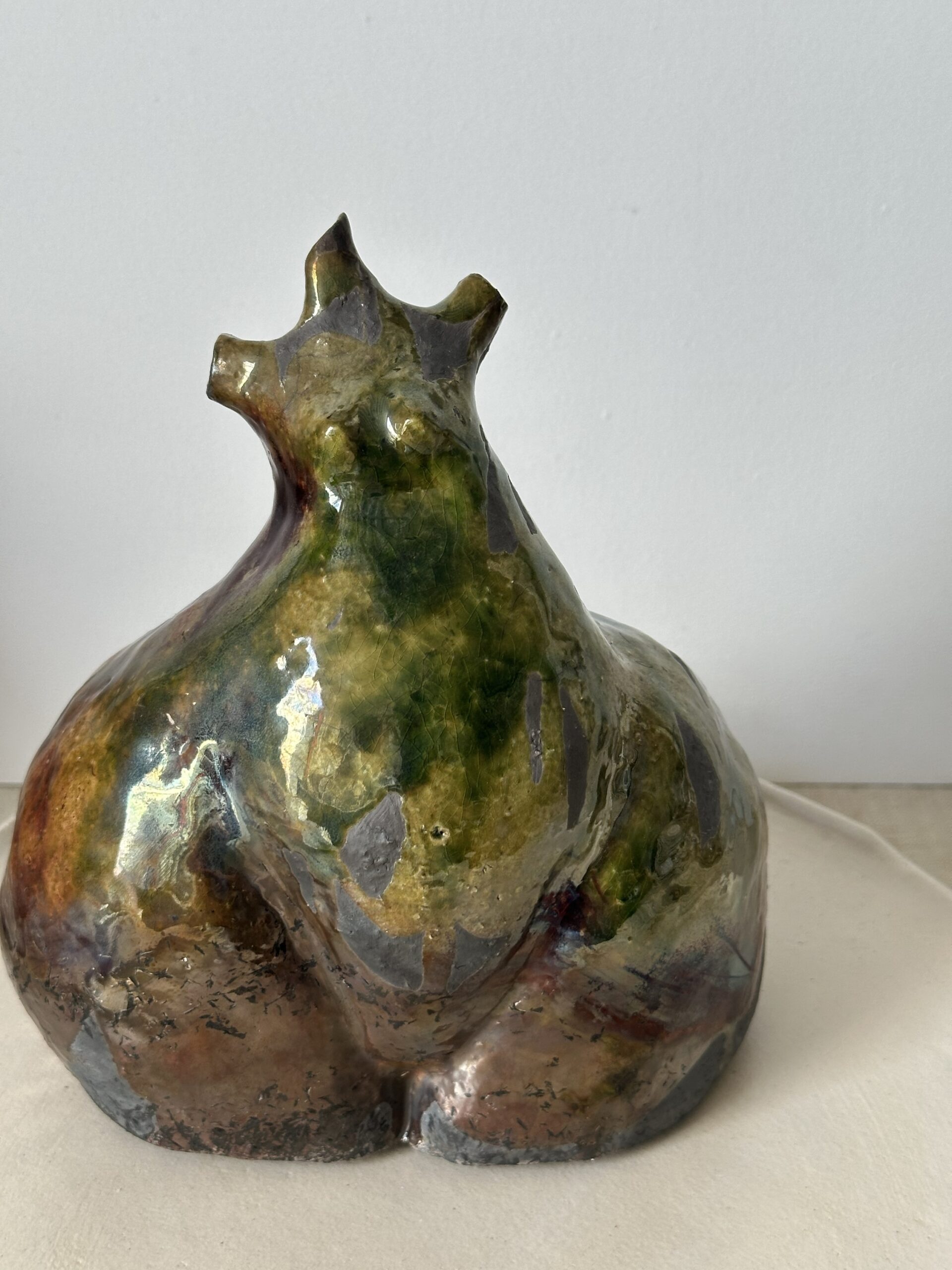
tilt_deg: -27.4
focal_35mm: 48
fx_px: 1760
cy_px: 635
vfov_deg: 39.7
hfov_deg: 30.3
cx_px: 476
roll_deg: -2.3
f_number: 1.78
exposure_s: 1/121
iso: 64
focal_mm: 6.86
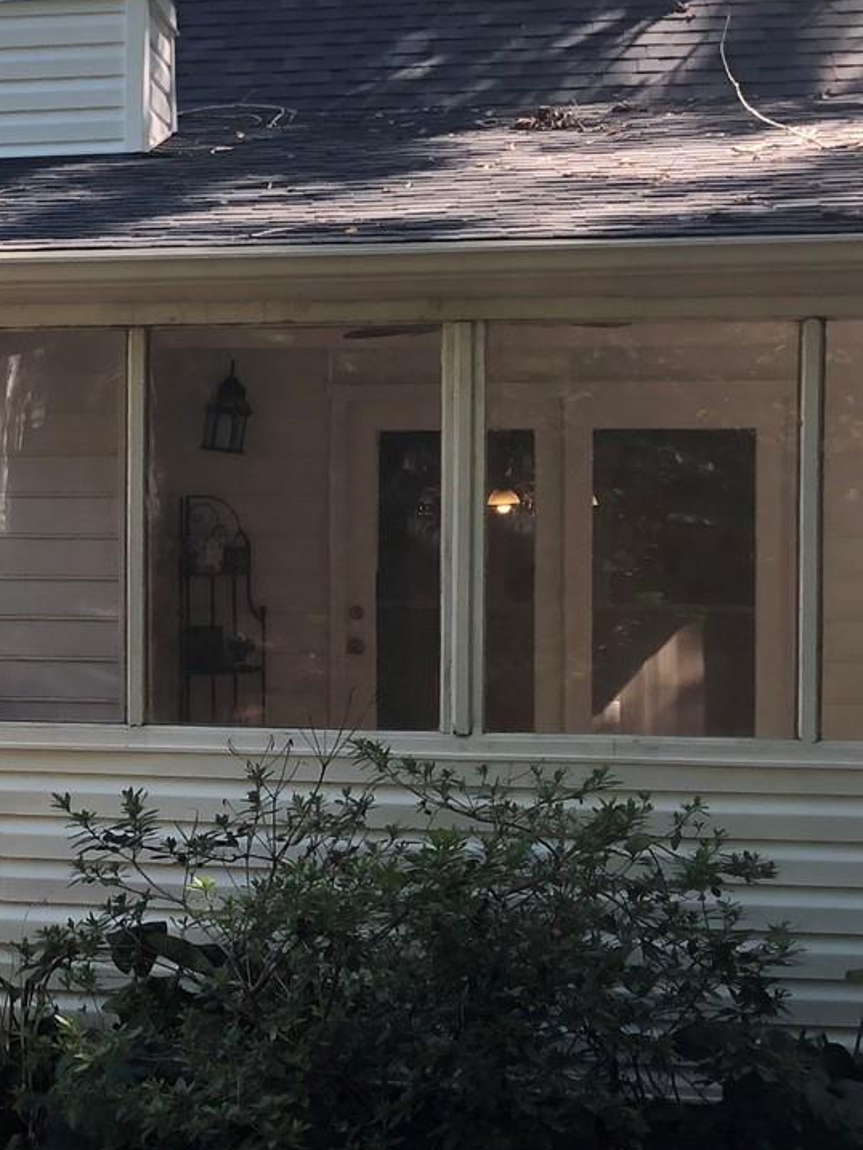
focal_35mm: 80
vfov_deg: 24.4
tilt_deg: -0.6
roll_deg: +1.3
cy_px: 555
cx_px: -202
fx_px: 2658
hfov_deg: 17.5
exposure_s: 1/120
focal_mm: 3.99
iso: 25
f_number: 1.8
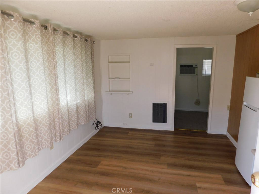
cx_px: 130
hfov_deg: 73.9
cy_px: 97
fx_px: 172
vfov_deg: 58.9
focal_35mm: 23
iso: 125
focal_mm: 4
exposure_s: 1/60
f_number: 3
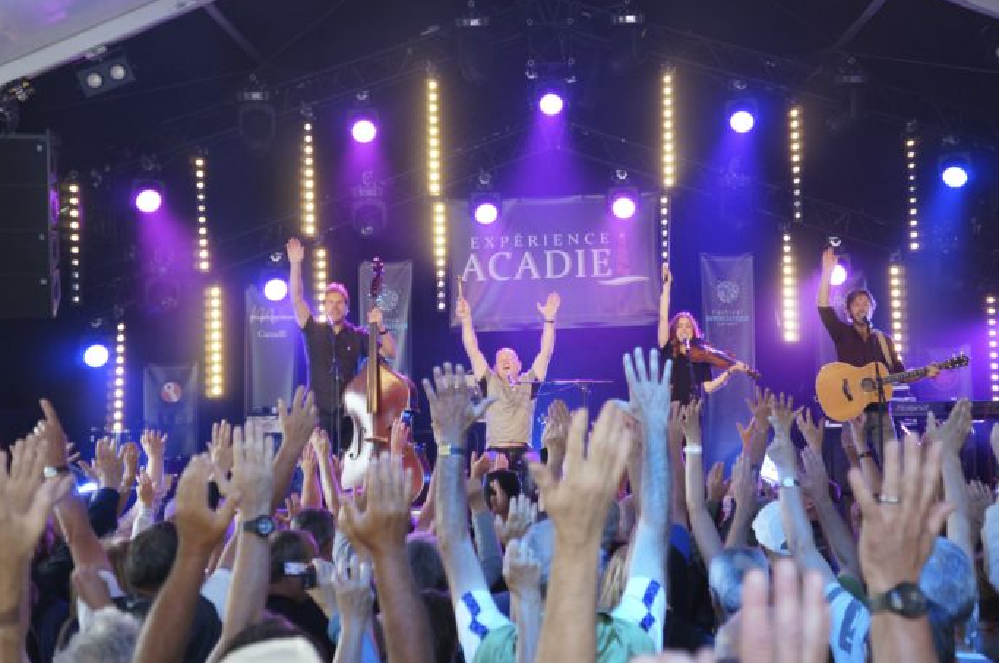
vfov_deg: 25.0
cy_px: 297
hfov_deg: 36.9
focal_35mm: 54
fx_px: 1496
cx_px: 548
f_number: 4.5
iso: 800
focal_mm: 32
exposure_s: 1/80
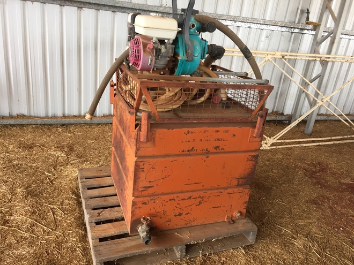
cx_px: 177
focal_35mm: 29
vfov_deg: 48.2
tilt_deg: -23.9
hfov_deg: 61.7
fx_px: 297
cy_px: 132
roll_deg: -8.1
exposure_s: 1/33
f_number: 2.2
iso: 40
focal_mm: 4.15
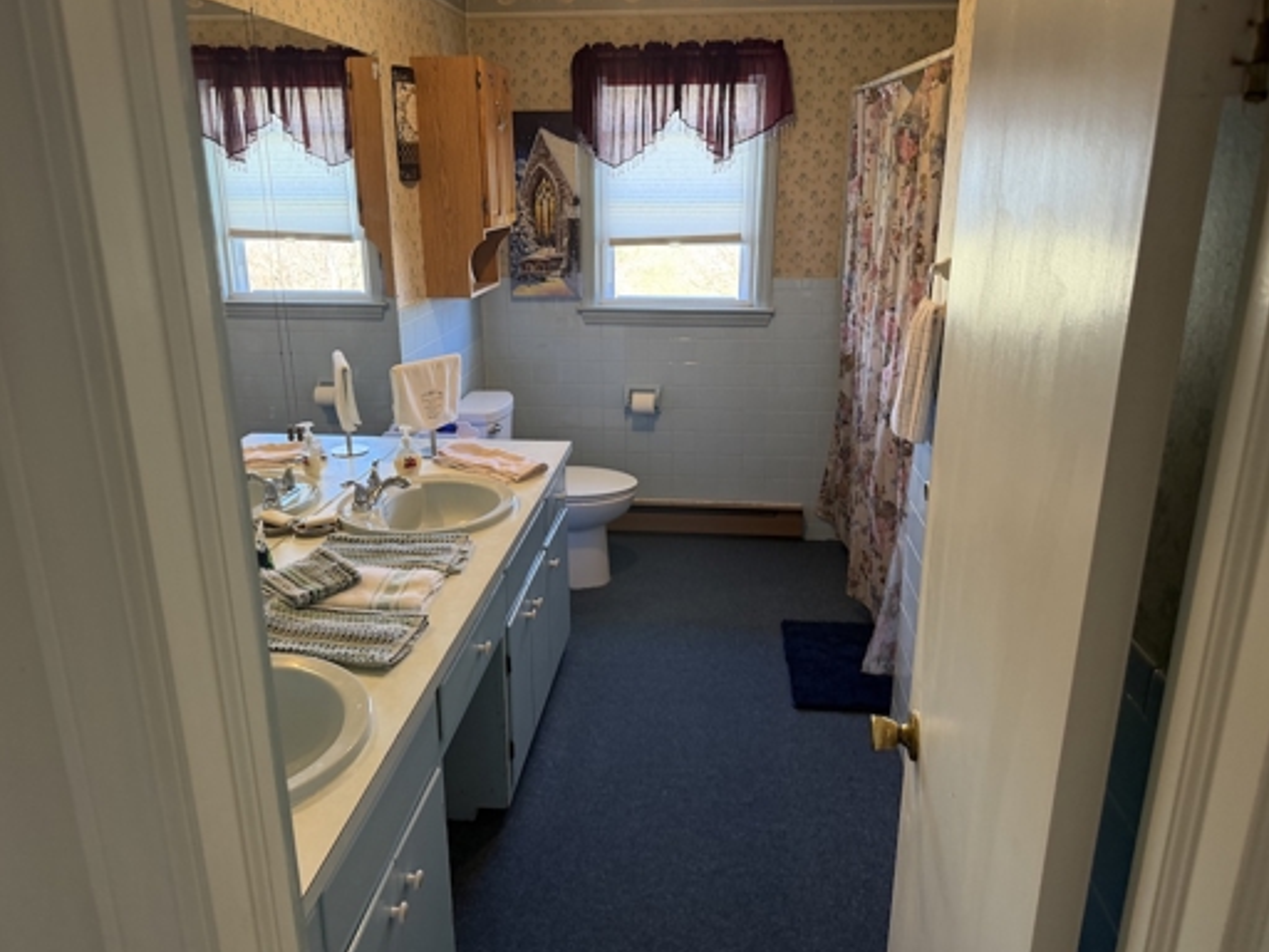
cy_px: 469
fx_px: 916
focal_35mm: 25
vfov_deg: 54.9
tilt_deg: -17.0
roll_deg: +0.5
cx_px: 626
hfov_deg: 69.4
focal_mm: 6.76
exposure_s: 1/60
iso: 250
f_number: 1.78
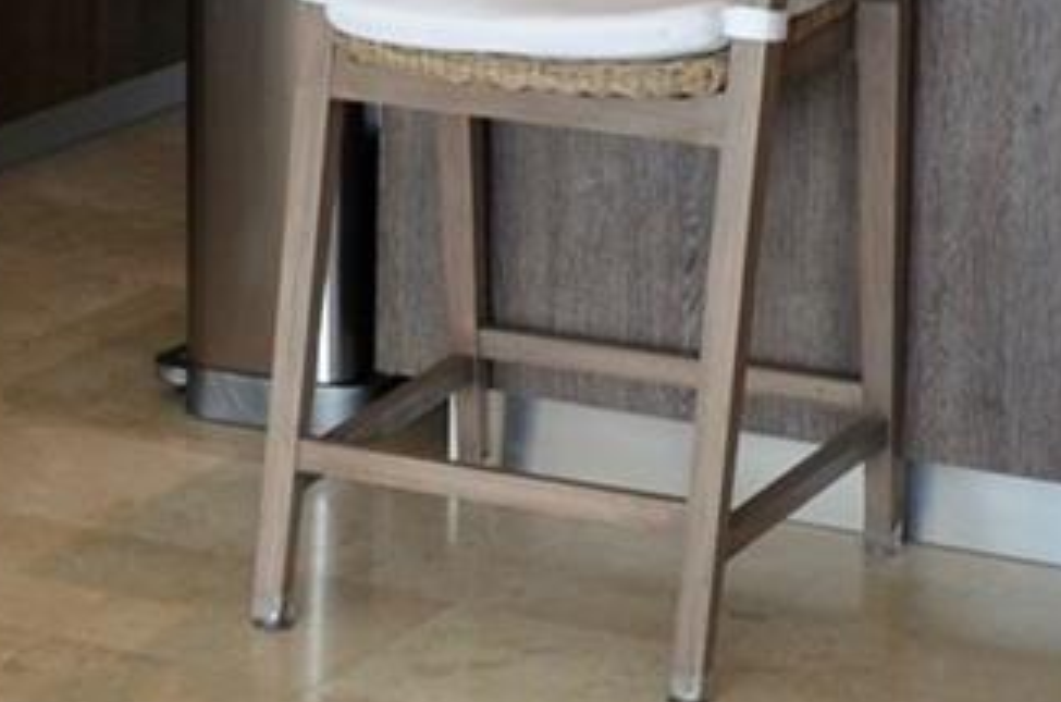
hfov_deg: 15.4
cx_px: 264
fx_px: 3910
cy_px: -704
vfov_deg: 9.6
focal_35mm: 133
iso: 400
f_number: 5
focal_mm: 18
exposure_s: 1/100
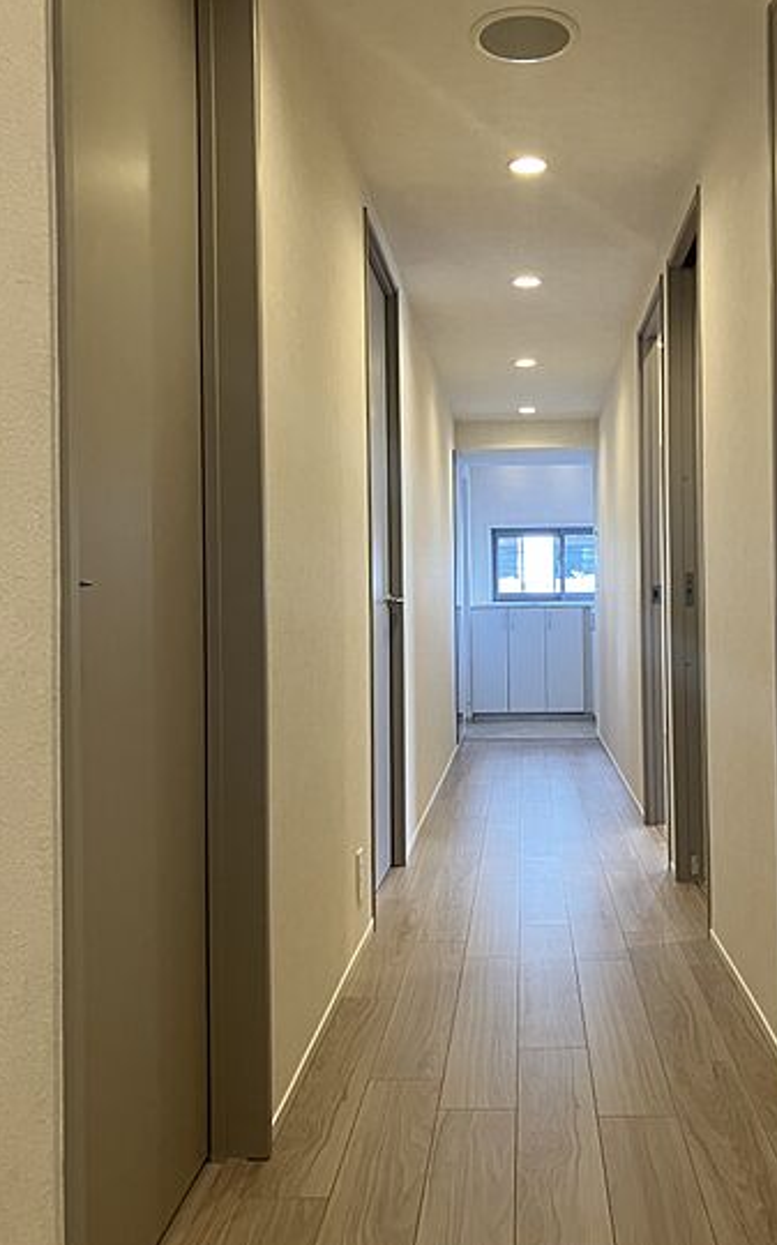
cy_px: 606
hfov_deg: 37.9
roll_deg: +0.2
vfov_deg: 58.2
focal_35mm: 33
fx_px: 1119
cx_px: 510
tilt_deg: +4.4
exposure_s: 1/50
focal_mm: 3.99
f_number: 1.8
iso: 64
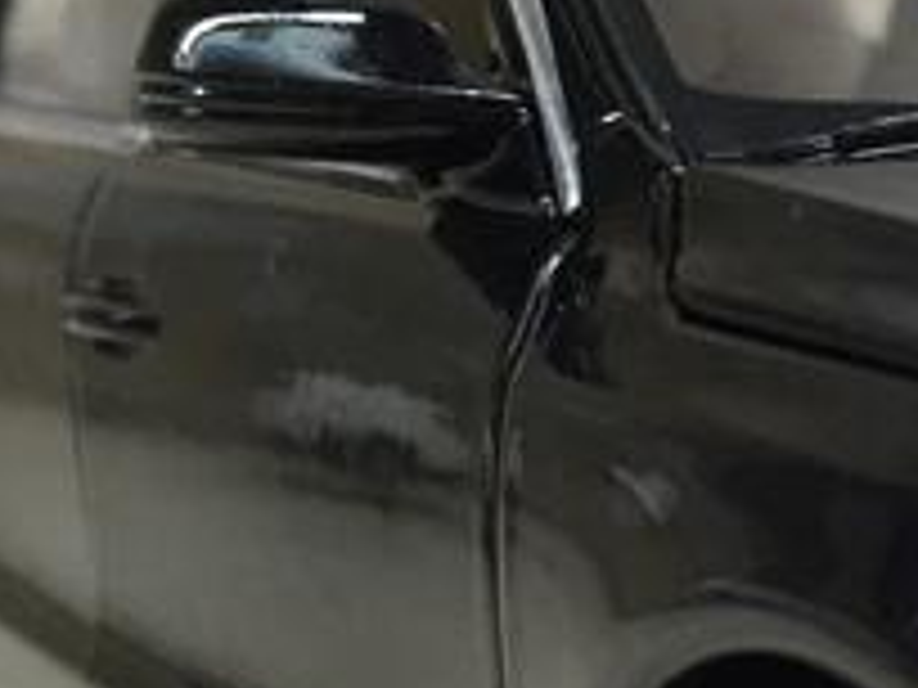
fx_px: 3023
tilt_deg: -10.5
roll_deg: -0.8
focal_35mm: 114
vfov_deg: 13.0
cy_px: 508
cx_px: 1426
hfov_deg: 15.7
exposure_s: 1/33
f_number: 2.2
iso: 125
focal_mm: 4.15
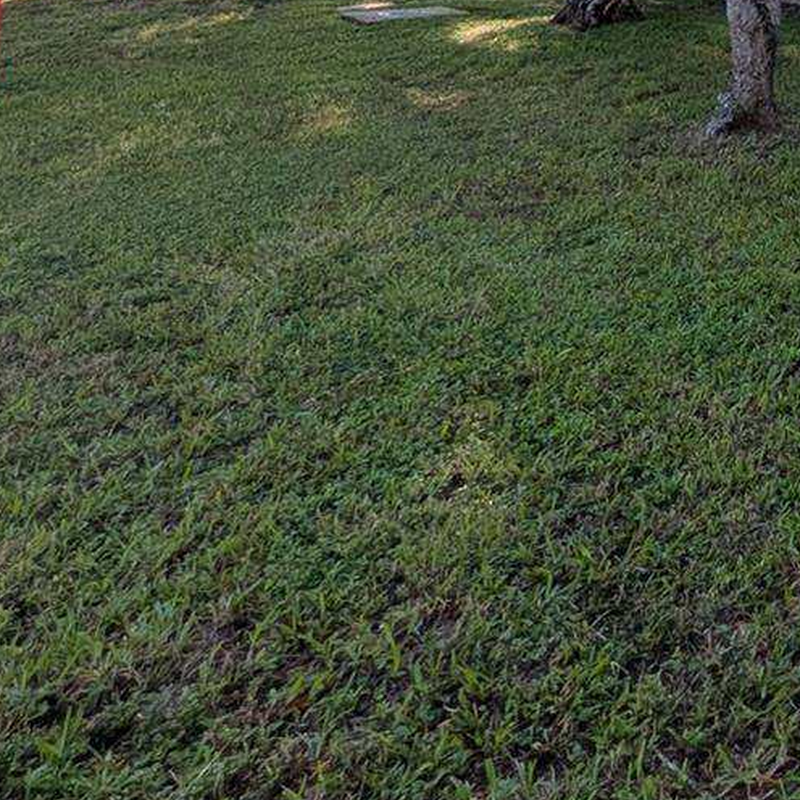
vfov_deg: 36.7
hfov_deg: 31.6
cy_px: -111
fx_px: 967
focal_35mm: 37
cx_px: 1095
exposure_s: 1/904
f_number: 2.2
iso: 41
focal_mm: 1.95
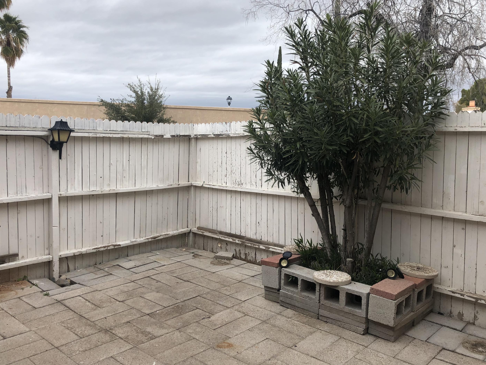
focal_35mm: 30
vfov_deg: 46.8
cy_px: 173
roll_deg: +0.0
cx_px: 226
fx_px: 421
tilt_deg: -4.8
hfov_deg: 59.9
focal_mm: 4
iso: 20
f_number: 1.8
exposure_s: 1/539
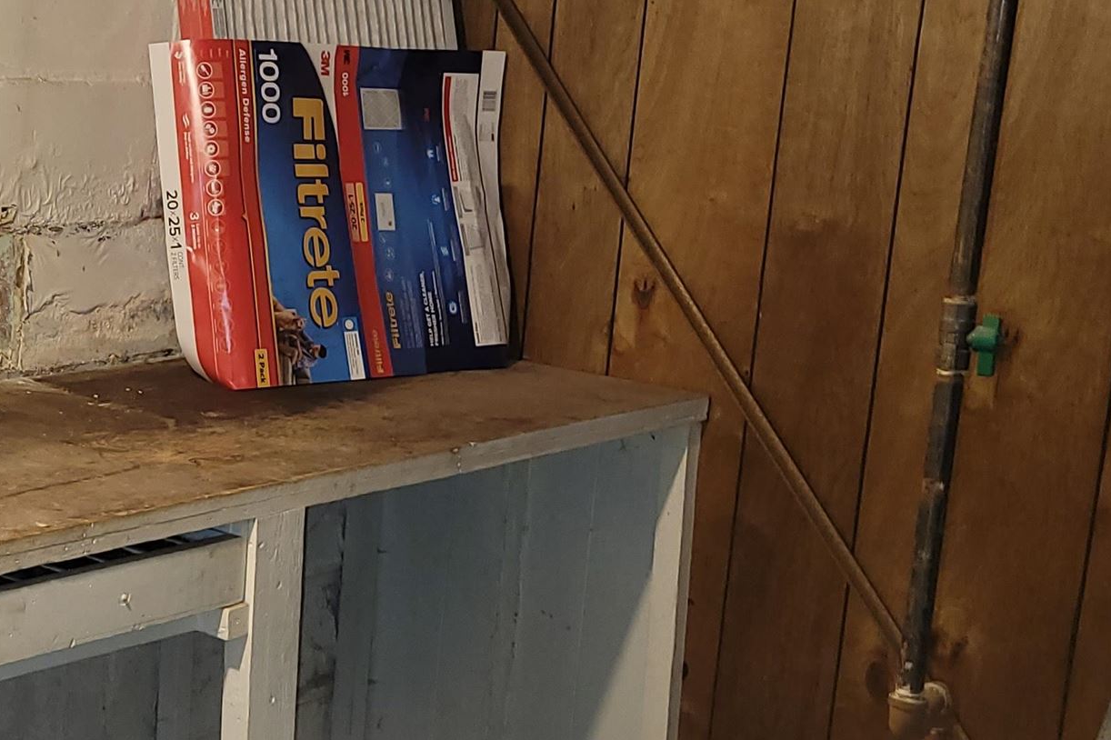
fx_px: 2098
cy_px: 465
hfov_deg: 28.4
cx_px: 95
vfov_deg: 20.0
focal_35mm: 68
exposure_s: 1/20
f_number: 1.8
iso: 125
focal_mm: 5.4
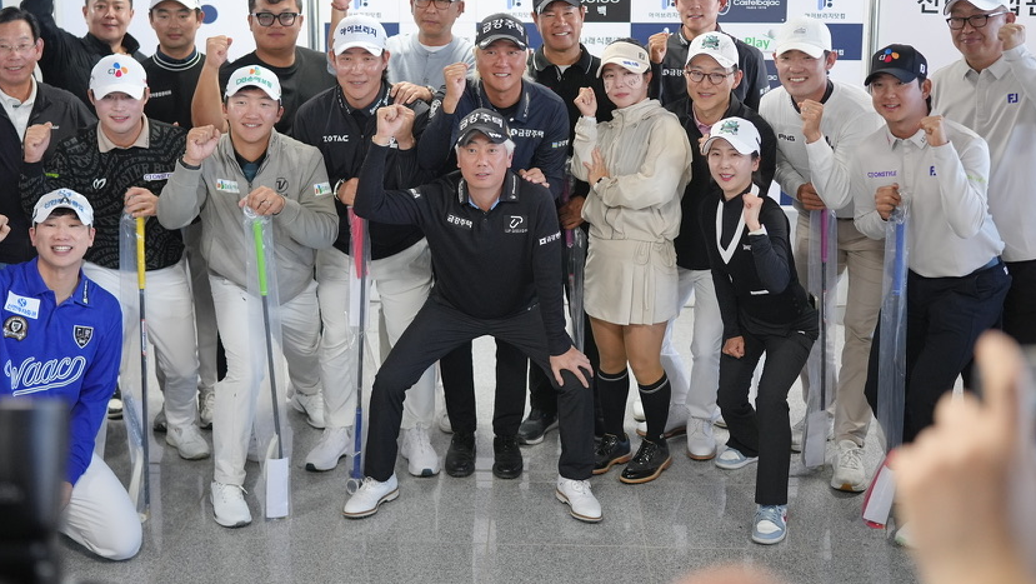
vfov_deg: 24.7
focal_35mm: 48
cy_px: 164
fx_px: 1319
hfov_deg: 42.8
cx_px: 459
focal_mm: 35
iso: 1000
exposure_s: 1/320
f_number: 2
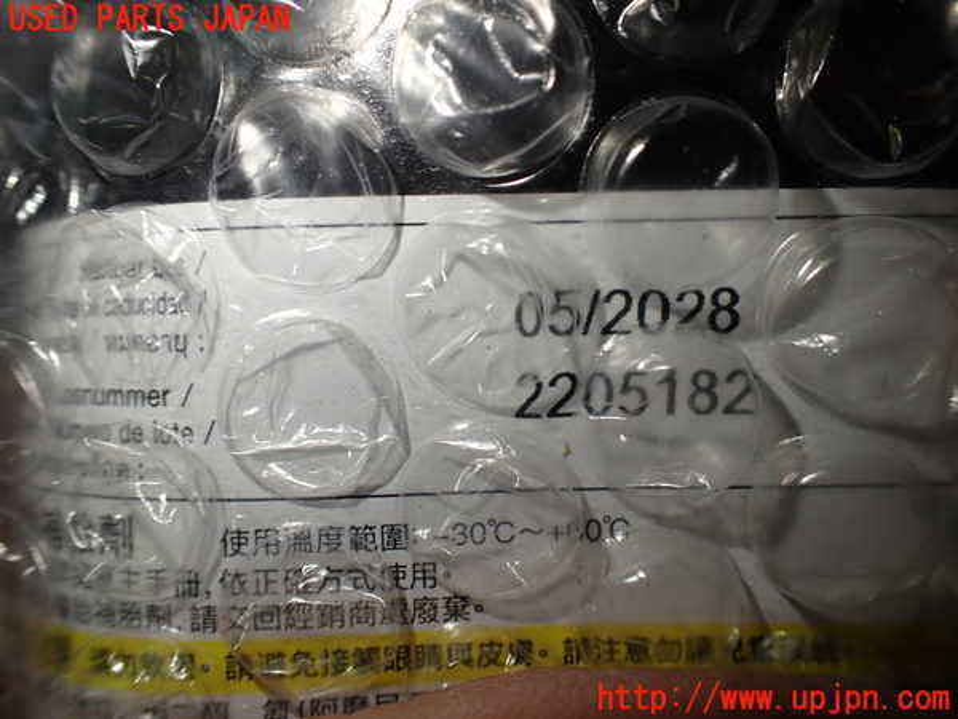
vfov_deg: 46.8
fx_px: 830
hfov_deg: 60.0
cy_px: 360
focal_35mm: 30
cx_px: 479
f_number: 3.2
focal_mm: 5.4
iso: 100
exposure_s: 1/125
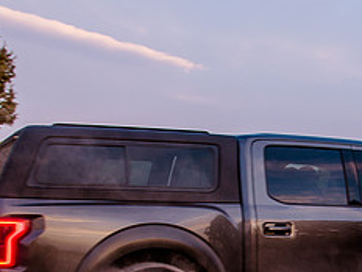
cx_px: 258
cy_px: 228
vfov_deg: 19.6
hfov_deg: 26.1
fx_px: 774
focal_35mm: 74
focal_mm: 24
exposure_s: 1/160
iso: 500
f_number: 5
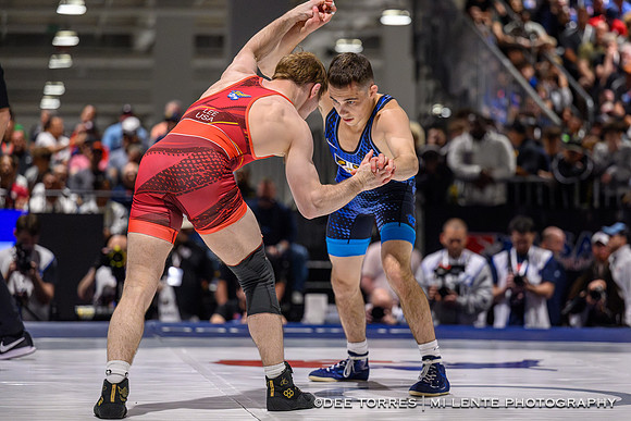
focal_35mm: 121
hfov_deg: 16.9
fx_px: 2127
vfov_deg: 11.3
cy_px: 224
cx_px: 342
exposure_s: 1/800
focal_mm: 110
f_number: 2.8
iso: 10000
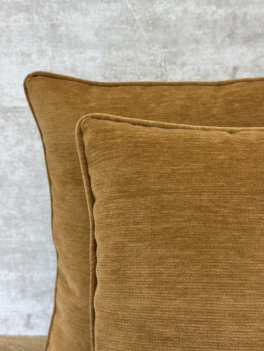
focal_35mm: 48
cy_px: 176
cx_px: 132
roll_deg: +1.8
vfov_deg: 39.7
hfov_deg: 30.3
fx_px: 488
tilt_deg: -17.6
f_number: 1.78
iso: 100
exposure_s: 1/120
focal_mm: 6.86
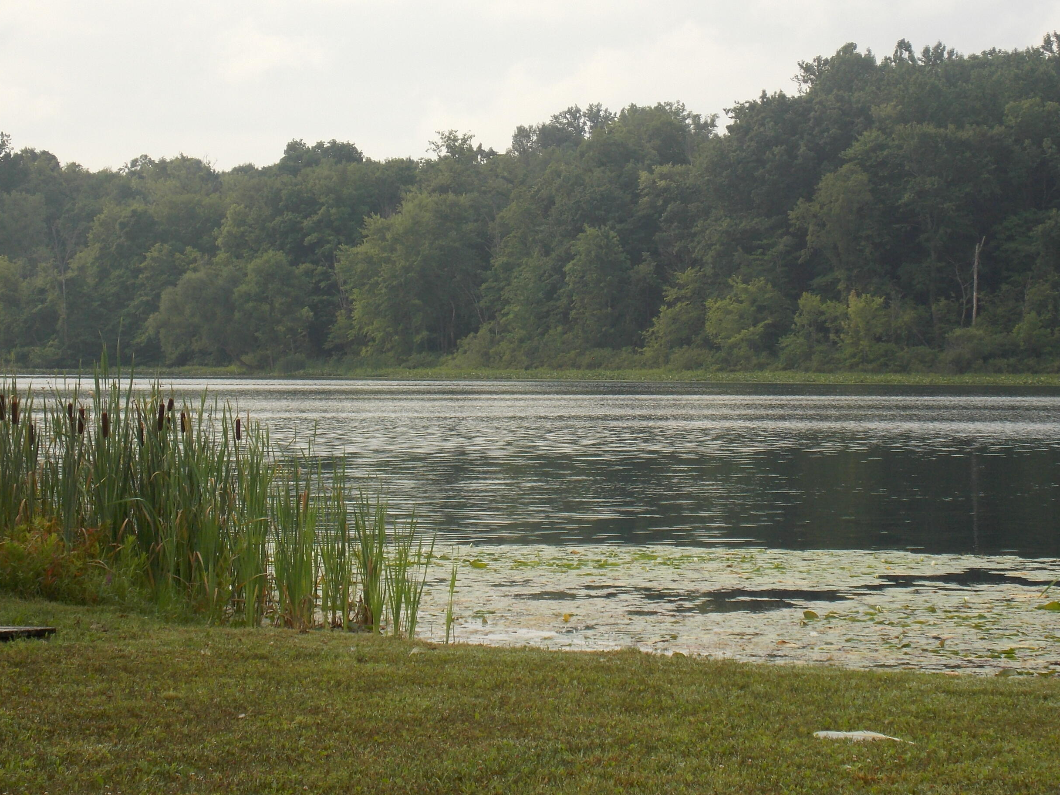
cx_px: 647
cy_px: 347
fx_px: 3246
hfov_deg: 18.5
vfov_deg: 14.0
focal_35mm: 106
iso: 80
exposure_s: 1/250
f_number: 4.4
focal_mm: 15.3
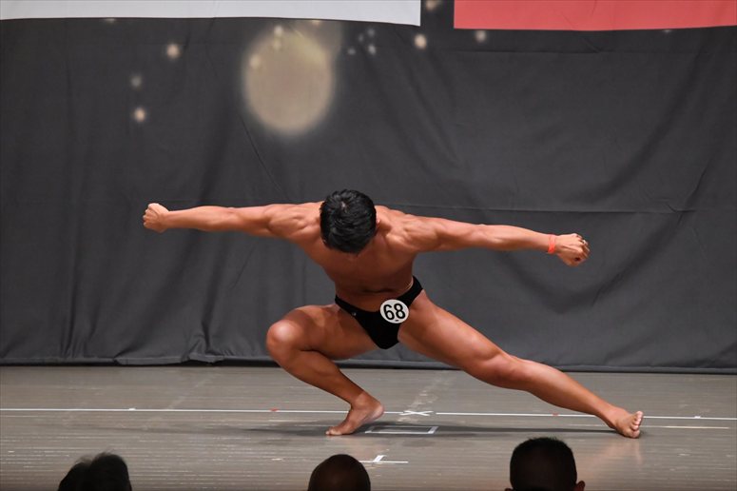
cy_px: 246
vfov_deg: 5.4
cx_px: 368
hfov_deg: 8.1
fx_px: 5218
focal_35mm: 255
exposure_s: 1/400
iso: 6400
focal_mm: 170
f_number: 5.6
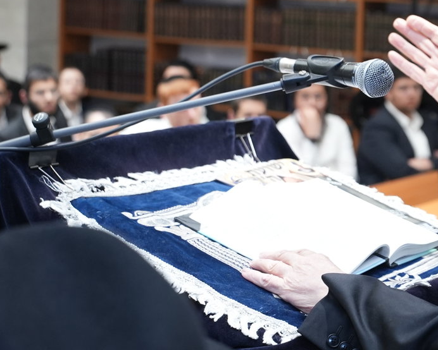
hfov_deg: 19.8
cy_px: 74
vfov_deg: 16.1
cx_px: 397
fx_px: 1232
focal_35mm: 95
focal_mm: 50
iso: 2500
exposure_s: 1/200
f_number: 4
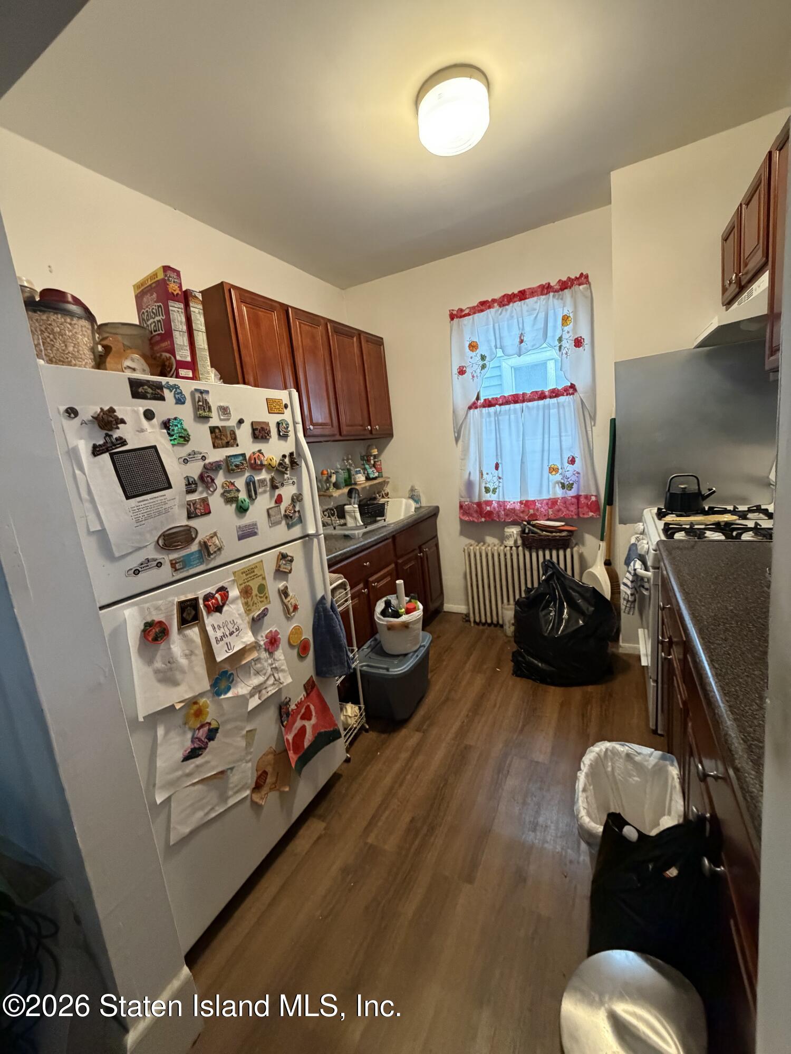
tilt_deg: -10.6
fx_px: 427
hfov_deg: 85.7
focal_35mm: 14
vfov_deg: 102.1
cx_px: 396
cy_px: 527
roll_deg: +5.5
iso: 640
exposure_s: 1/60
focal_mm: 2.22
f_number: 2.2
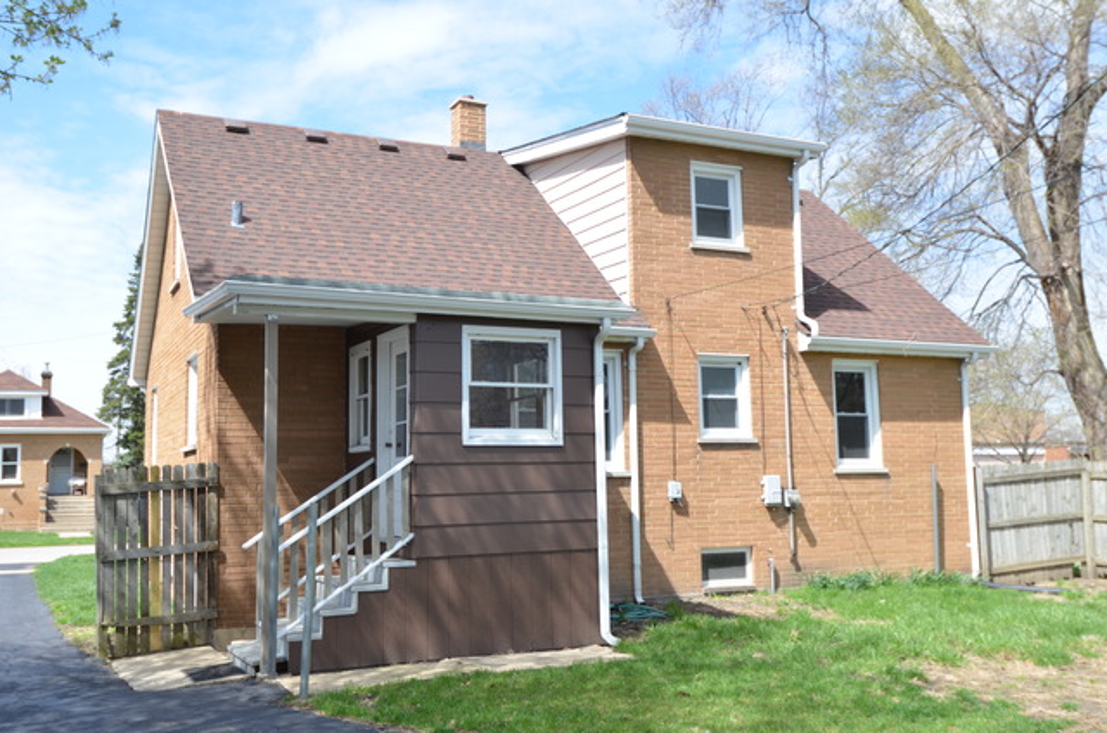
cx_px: 554
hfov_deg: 53.2
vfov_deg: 36.7
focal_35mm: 36
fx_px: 1105
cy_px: 366
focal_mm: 24
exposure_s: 1/200
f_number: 7.1
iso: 100
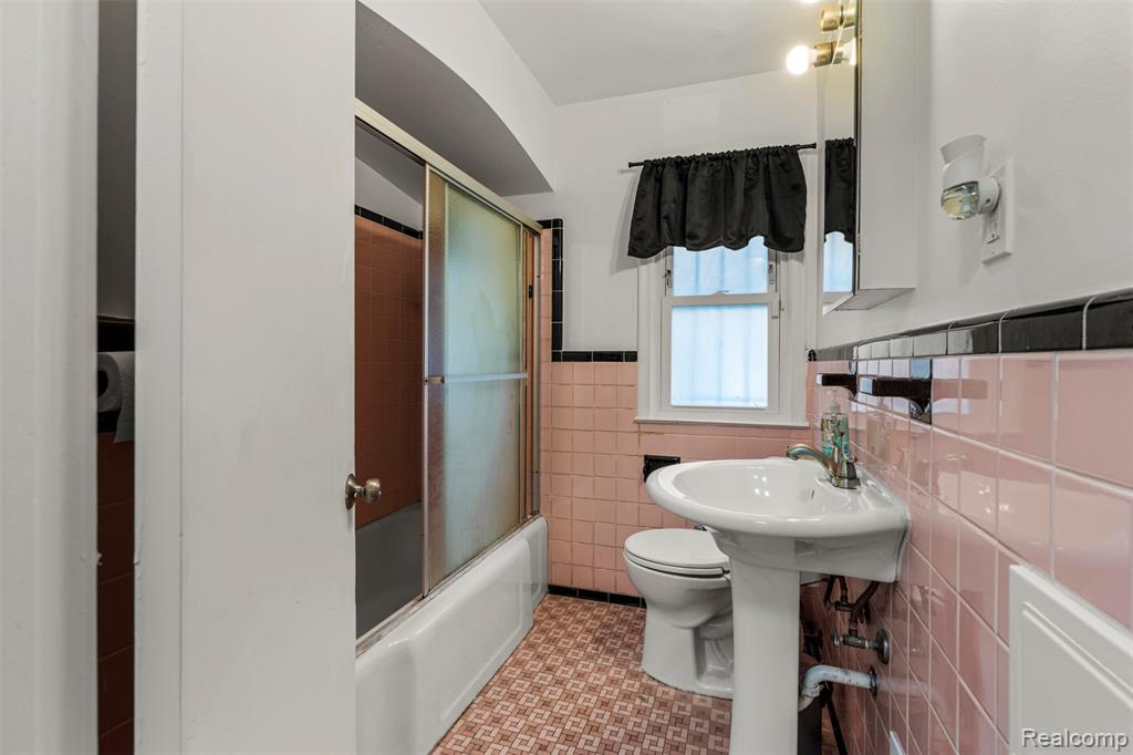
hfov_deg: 96.8
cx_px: 566
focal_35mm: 16
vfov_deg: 73.7
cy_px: 378
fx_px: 503
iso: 400
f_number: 8
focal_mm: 16
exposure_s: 1/5
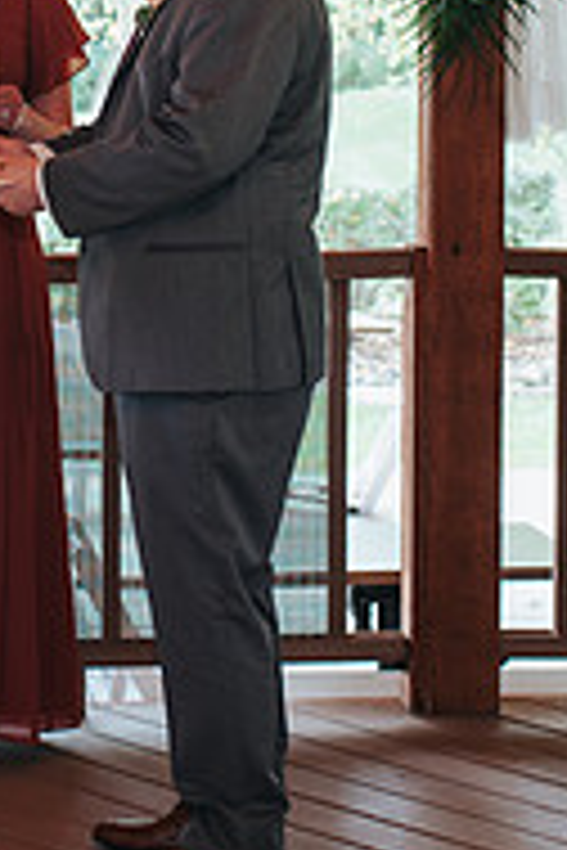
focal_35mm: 127
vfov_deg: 16.0
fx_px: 3000
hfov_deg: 10.7
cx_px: -22
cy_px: 157
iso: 180
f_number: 3.2
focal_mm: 35
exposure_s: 1/125
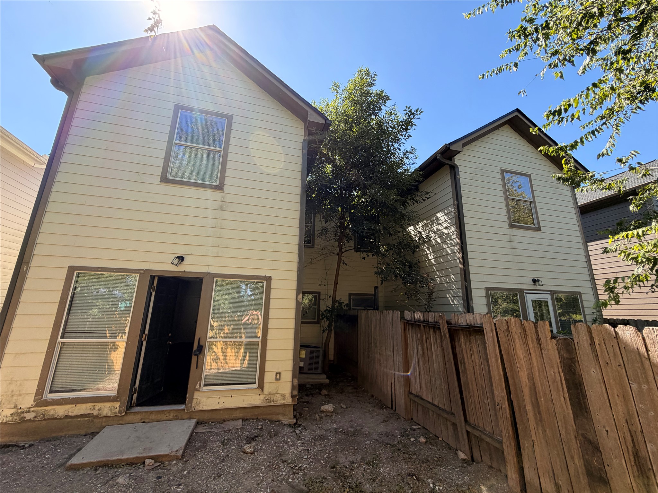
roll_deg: -0.8
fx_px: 266
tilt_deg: +14.0
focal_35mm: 14
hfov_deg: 102.1
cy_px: 246
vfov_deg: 85.7
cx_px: 329
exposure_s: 1/502
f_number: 2.2
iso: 50
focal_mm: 2.22
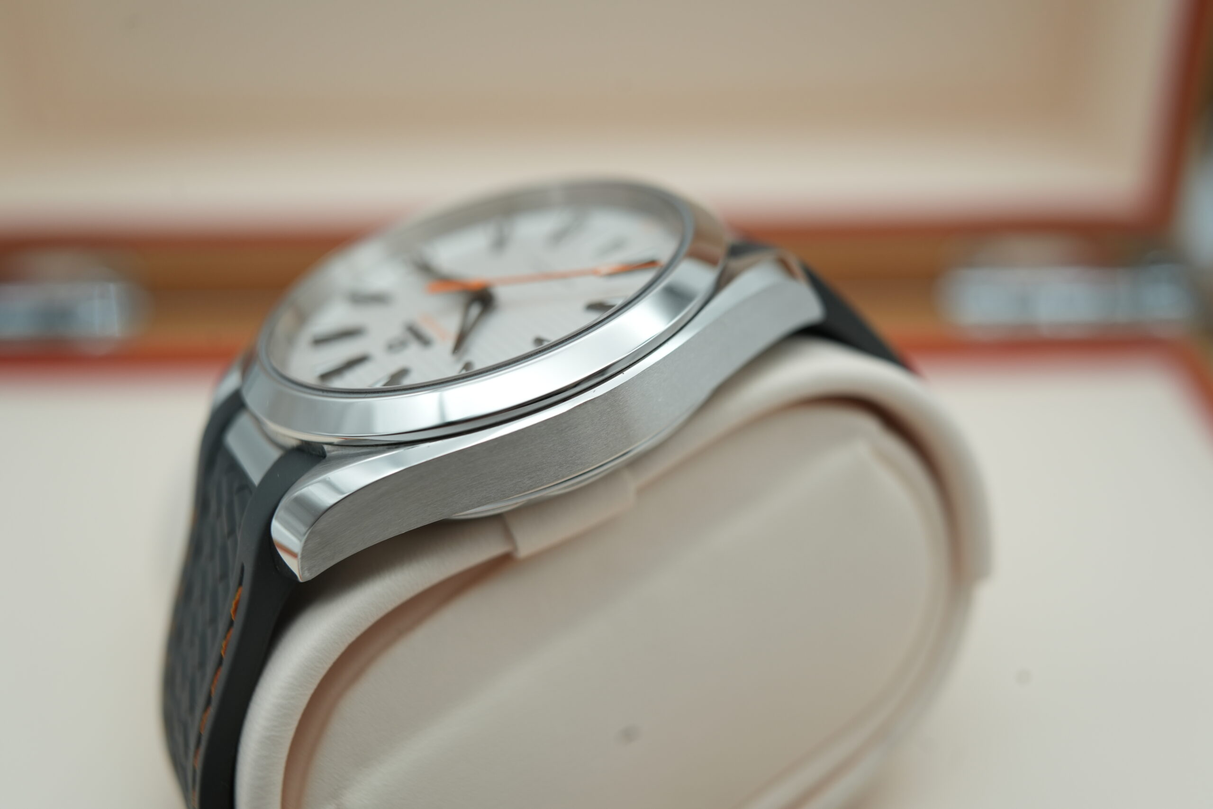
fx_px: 1179
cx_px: 606
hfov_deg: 54.4
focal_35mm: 35
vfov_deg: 37.9
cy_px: 404
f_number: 5
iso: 400
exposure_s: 1/250
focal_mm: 35
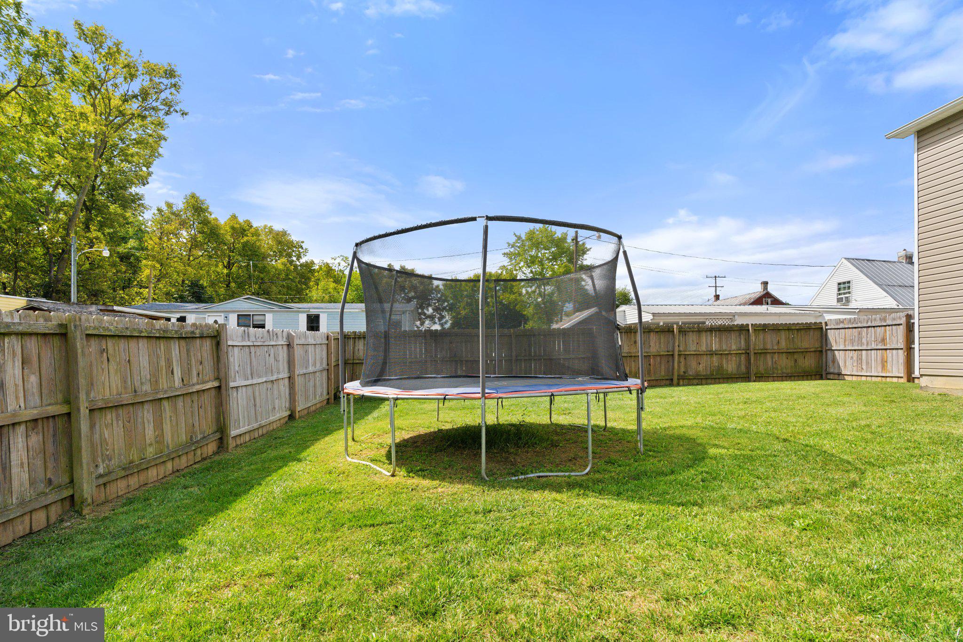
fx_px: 428
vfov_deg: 73.7
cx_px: 482
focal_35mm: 16
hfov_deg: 96.7
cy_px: 321
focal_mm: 16
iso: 640
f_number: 8
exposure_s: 1/1000
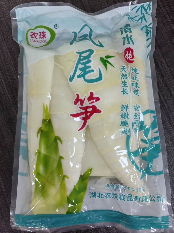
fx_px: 181
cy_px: 116
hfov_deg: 51.3
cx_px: 87
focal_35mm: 27
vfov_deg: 65.3
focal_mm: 5.52
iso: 80
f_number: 1.9
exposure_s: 1/50
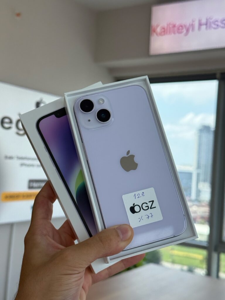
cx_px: 112
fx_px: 416
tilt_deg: +1.3
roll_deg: -3.6
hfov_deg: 30.3
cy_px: 150
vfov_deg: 39.7
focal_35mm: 48
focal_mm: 6.76
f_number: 1.78
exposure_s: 1/1149
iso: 80
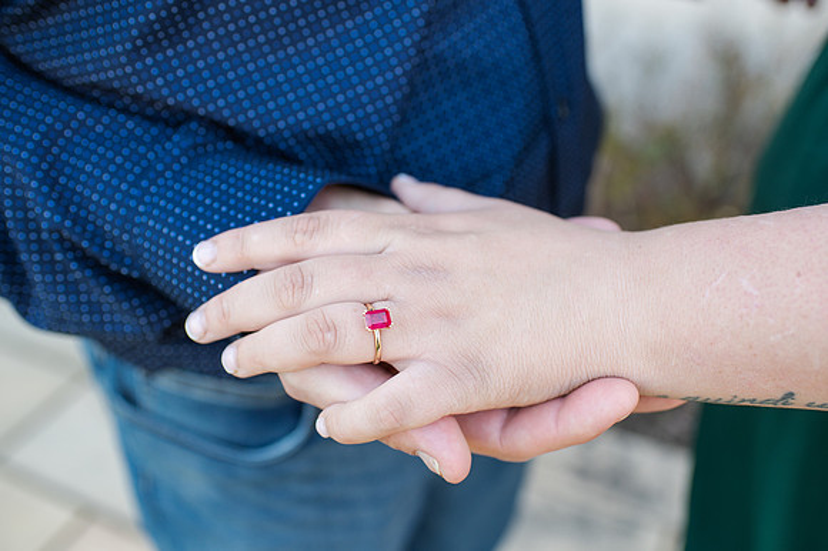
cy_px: 276
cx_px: 414
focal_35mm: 35
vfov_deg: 37.8
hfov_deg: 54.5
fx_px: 805
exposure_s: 1/320
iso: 400
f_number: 3.2
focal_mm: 35
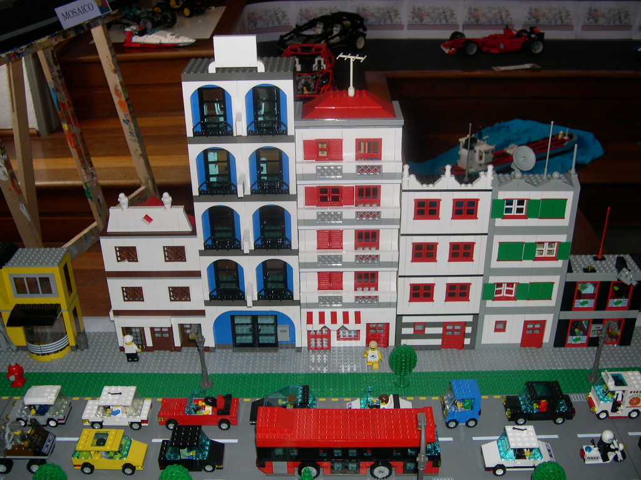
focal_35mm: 38
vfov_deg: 37.7
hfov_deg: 49.0
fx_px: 704
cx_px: 320
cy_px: 240
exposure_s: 1/60
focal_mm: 8
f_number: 2.8
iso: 100
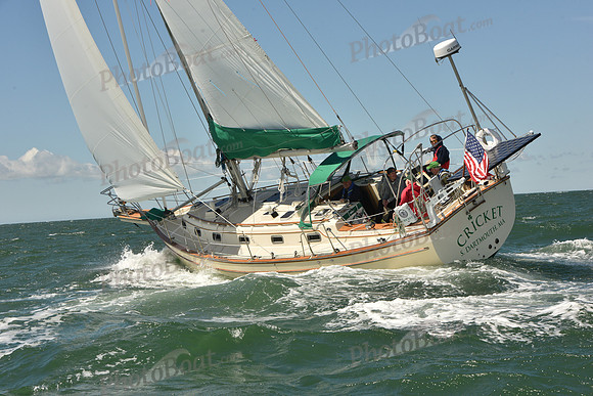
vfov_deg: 16.7
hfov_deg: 24.8
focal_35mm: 82
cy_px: 198
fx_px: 1351
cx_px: 296
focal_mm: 82
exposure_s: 1/800
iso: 320
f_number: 13
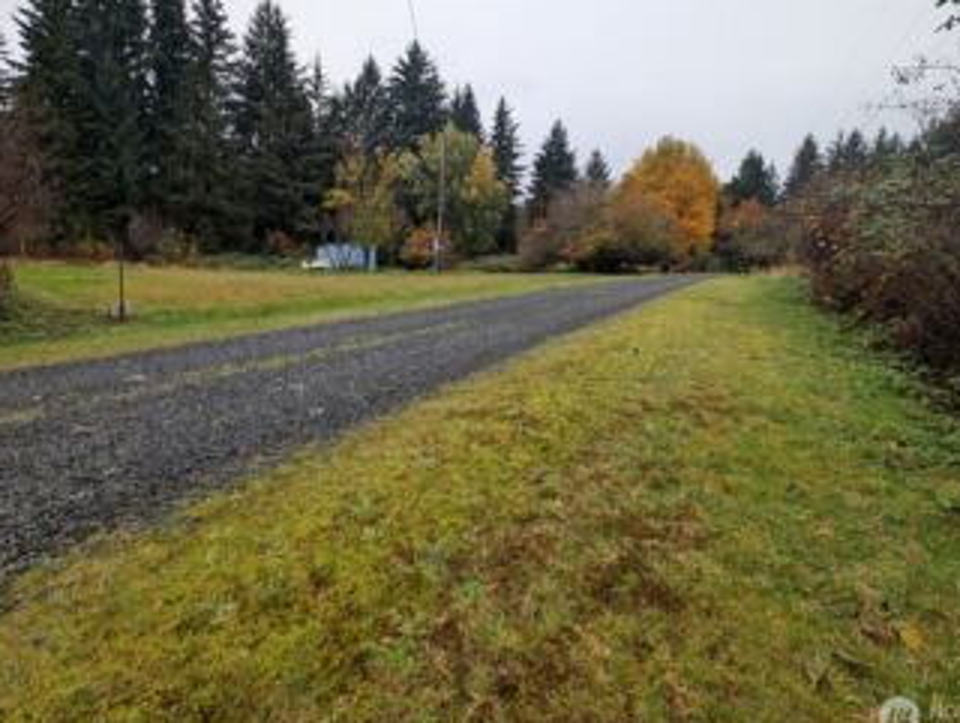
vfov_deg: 81.1
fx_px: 417
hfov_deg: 98.1
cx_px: 474
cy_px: 296
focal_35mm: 15
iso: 41
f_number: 1.95
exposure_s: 1/389
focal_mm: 2.23
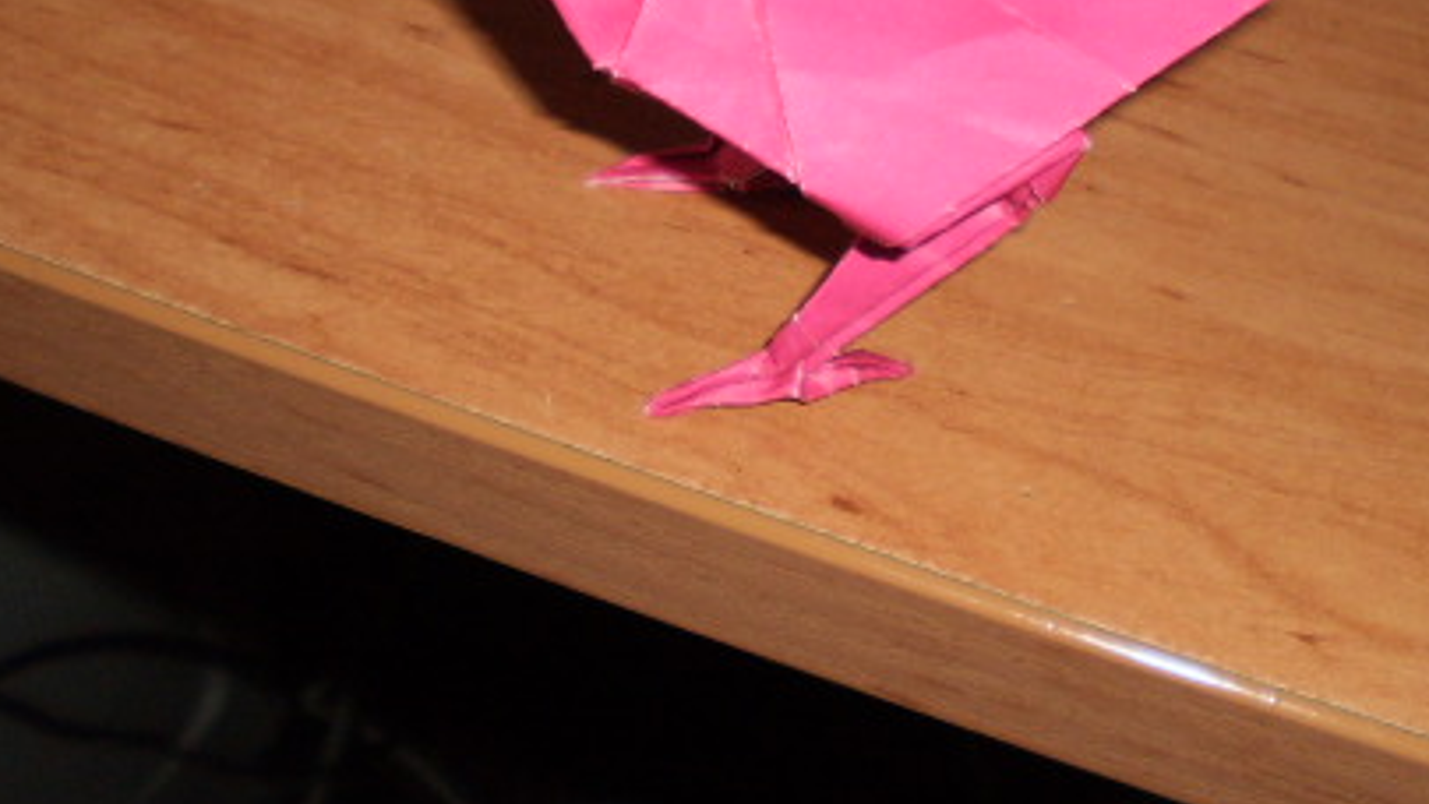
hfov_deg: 33.8
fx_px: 2350
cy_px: -35
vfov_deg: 18.8
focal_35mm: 62
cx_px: 833
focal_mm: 6.3
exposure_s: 1/30
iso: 125
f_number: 3.1
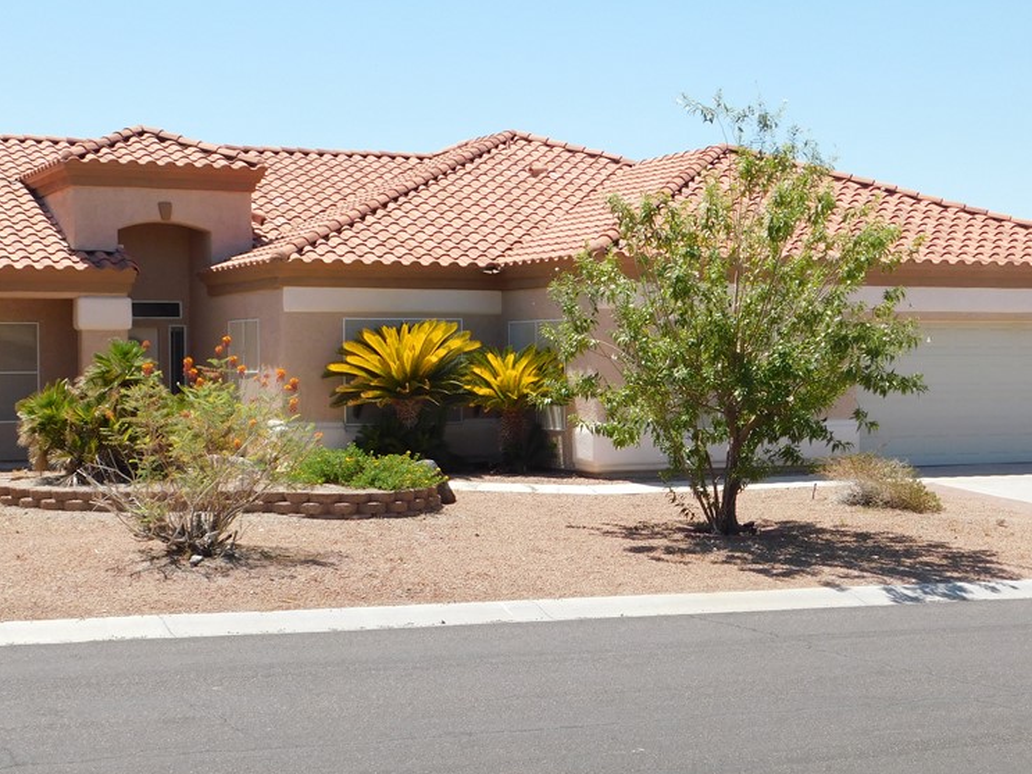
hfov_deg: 31.2
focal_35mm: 62
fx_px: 1848
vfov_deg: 23.6
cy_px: 407
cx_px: 524
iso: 125
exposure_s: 1/800
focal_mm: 8
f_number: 3.7
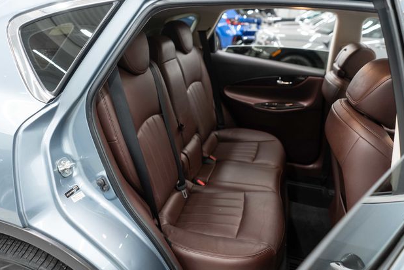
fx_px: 325
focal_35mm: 29
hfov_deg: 63.7
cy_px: 137
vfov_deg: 45.0
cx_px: 203
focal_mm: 28
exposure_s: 1/50
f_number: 3.2
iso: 1000
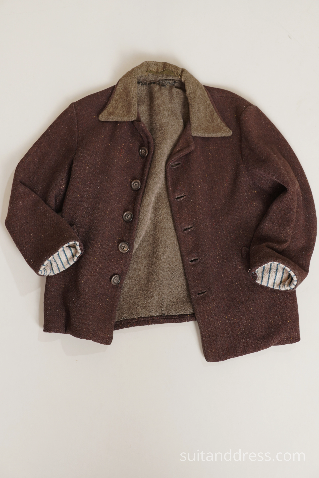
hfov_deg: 28.1
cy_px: 239
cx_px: 160
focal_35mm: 48
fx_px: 638
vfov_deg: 41.1
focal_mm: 32
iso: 200
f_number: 2.5
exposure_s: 1/40
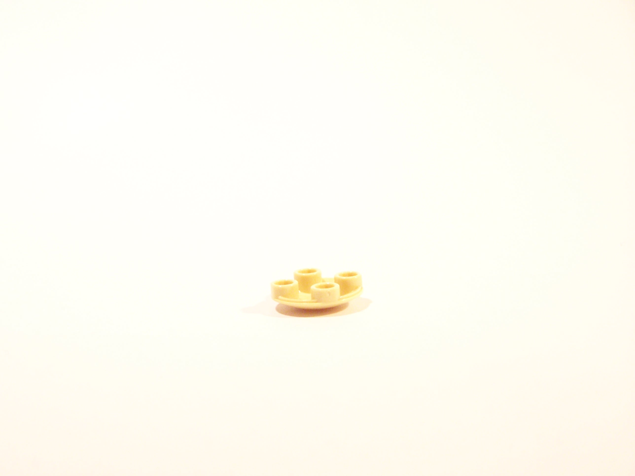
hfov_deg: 15.4
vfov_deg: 11.6
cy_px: 238
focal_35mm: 128
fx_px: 2348
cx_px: 318
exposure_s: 1/45
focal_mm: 21.2
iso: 400
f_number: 3.2
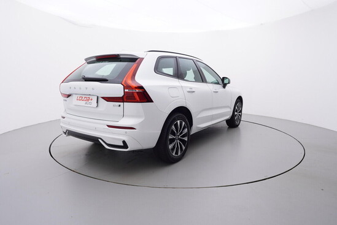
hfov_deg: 77.3
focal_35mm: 22
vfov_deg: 56.2
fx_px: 211
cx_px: 168
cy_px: 112
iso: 200
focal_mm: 15
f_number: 5
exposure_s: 1/80
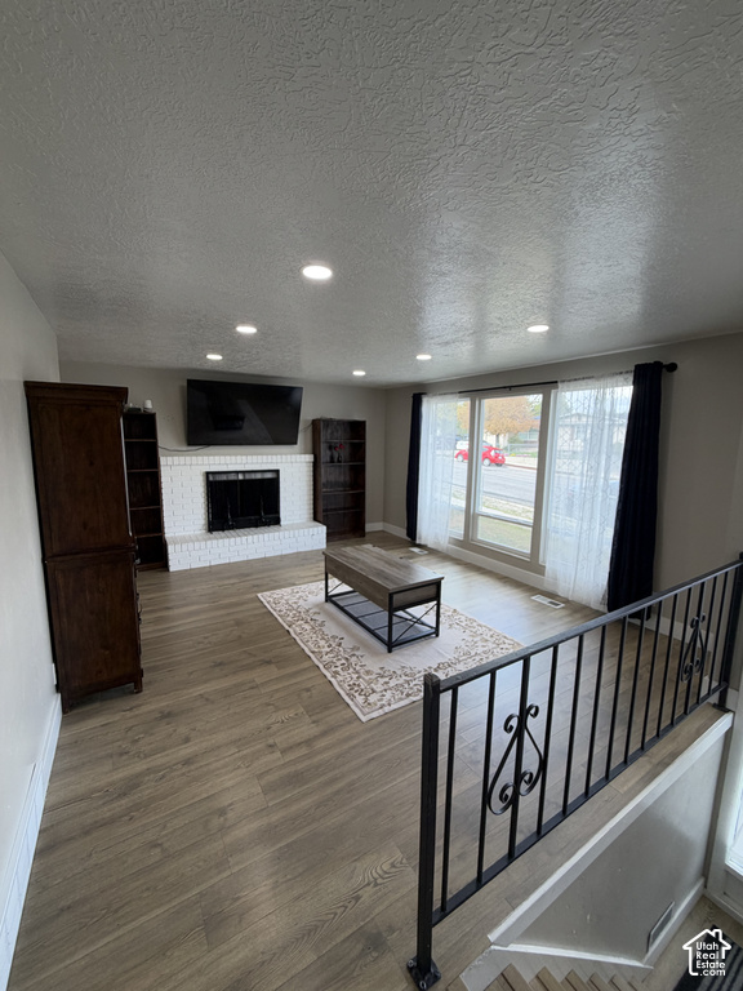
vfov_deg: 102.1
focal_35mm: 14
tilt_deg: -8.4
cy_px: 496
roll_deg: -0.7
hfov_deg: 85.7
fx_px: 401
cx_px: 372
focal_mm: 2.22
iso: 80
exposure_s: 1/120
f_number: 2.2
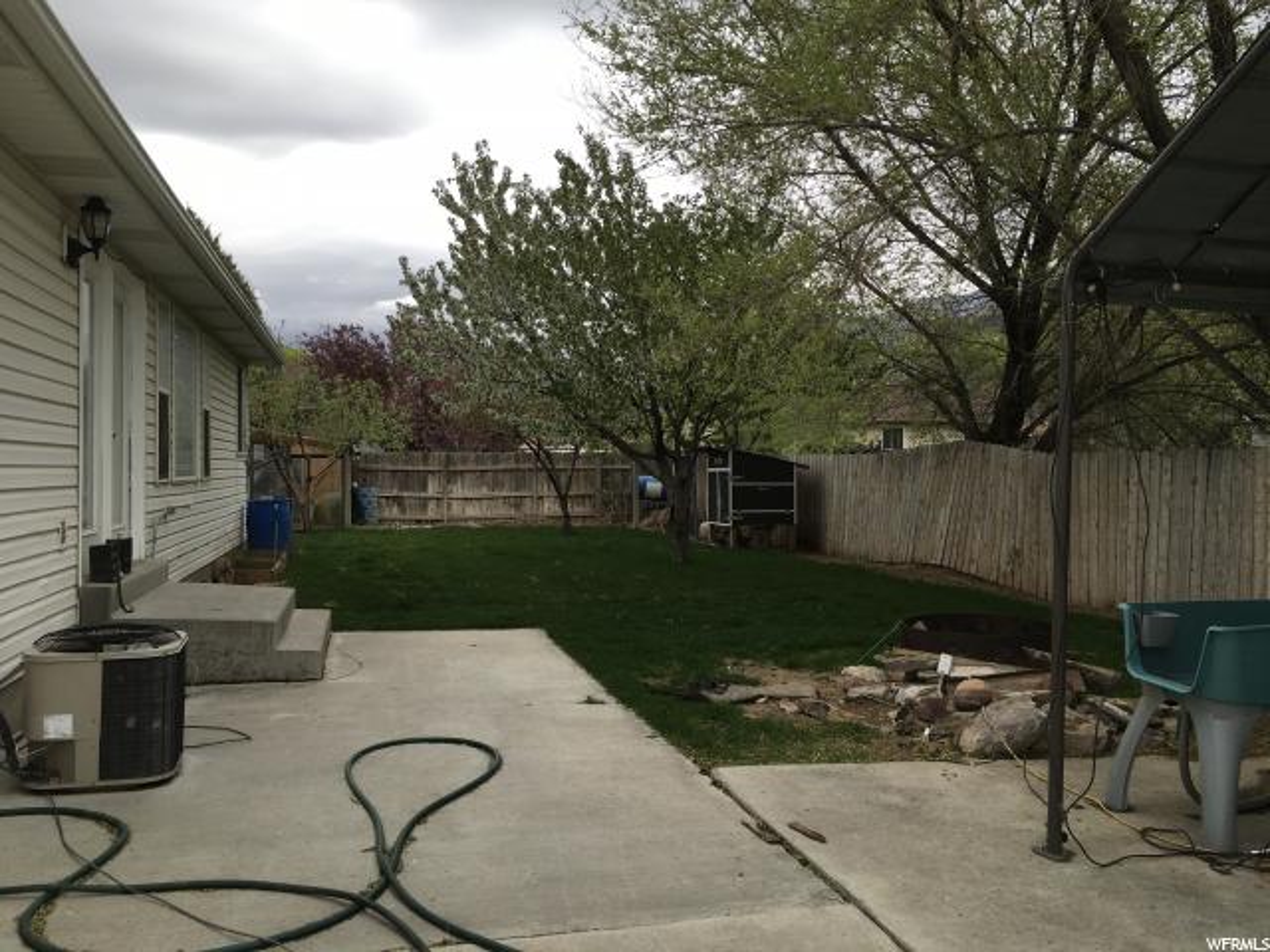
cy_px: 476
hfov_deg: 61.7
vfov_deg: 48.2
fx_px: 1064
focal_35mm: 29
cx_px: 635
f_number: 2.2
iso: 25
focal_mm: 4.15
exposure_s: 1/227
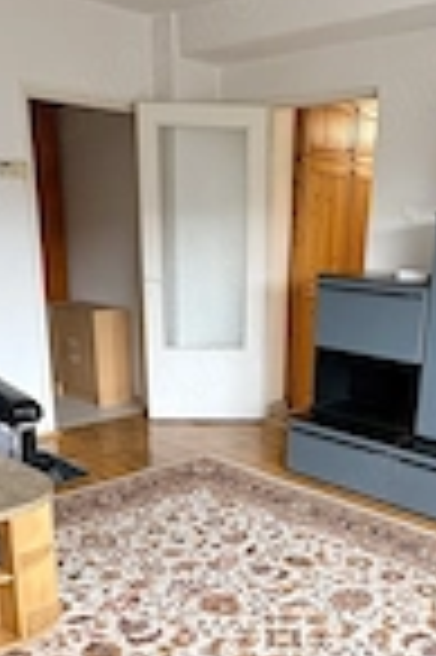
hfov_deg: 33.2
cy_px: 503
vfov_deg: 46.5
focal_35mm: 40
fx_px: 728
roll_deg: -1.9
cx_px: 274
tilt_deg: -21.3
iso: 200
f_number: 2.2
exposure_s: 1/99
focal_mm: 2.22
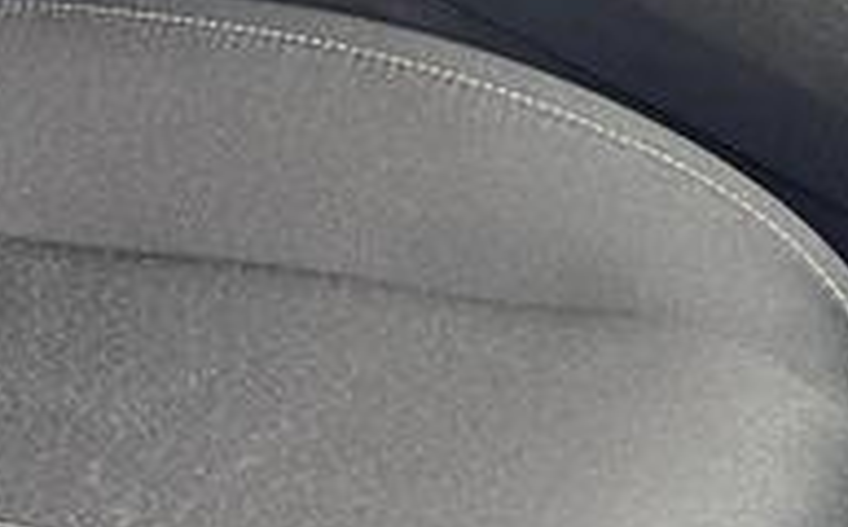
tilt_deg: -33.2
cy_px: -404
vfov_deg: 7.5
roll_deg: -4.6
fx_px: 3900
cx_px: -105
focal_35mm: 169
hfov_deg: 12.2
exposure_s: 1/129
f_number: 1.78
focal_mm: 6.76
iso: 100
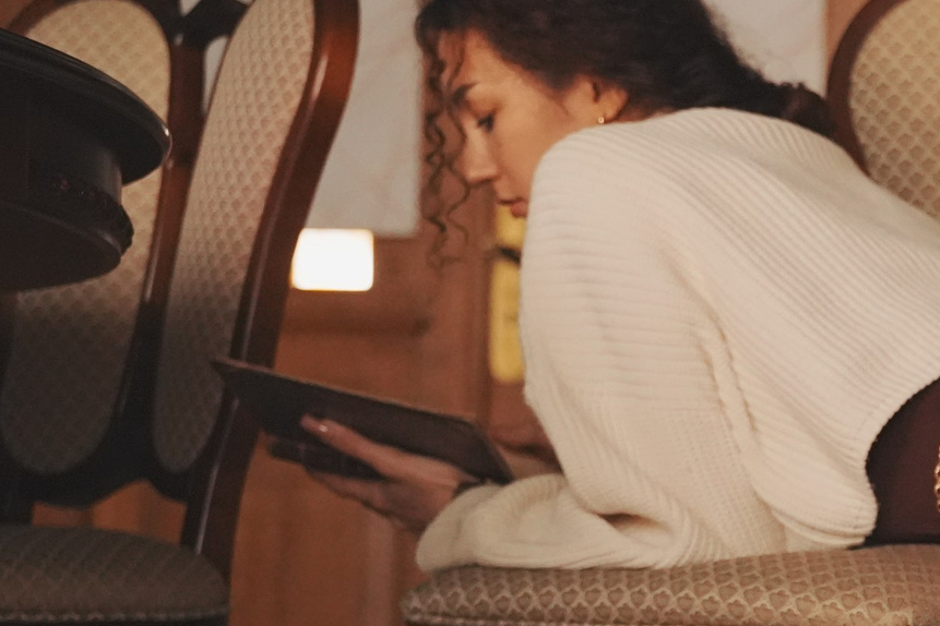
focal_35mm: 116
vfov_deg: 11.8
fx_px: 3020
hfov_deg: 16.4
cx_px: 1317
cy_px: 512
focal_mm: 38.9
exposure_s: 1/160
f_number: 2.8
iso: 5000
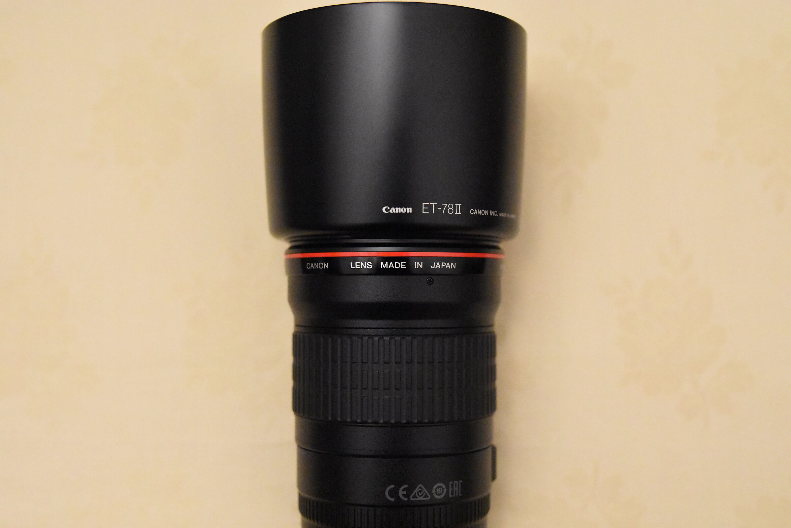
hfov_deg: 46.4
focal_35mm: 42
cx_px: 396
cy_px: 264
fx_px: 923
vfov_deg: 31.9
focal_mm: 28
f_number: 2.4
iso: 12800
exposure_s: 1/250
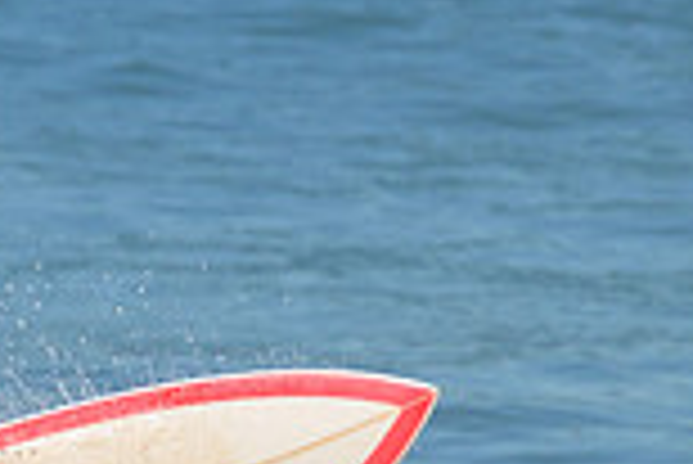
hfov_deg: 0.8
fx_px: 49287
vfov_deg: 0.5
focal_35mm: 2558
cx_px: -166
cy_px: 601
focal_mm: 680
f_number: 11
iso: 640
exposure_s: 1/2000
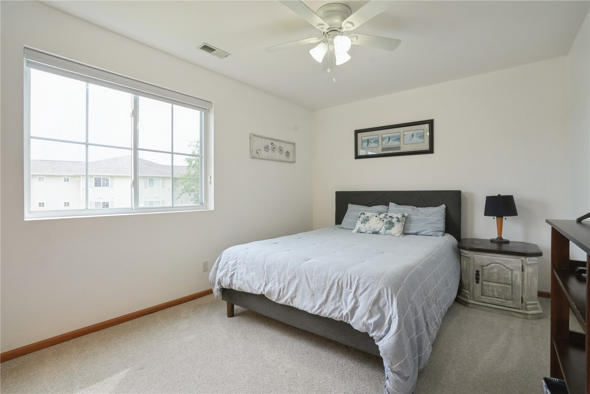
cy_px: 197
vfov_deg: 73.7
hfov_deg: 96.7
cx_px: 295
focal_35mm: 16
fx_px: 262
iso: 640
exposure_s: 1/100
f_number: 9
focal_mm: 16
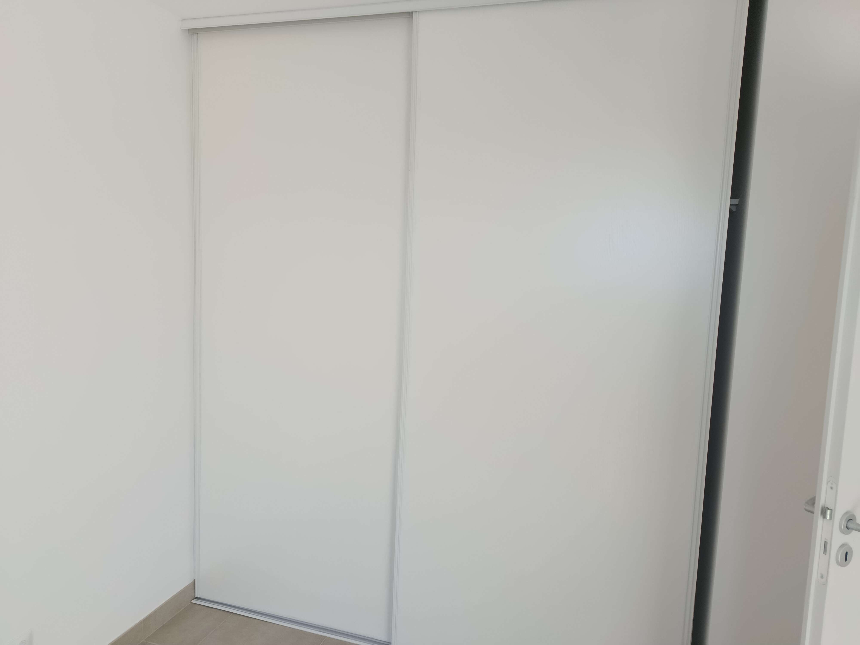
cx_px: 430
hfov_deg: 71.6
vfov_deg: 56.8
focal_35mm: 24
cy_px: 322
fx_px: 596
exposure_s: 1/100
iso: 87
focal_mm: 5.24
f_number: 1.7
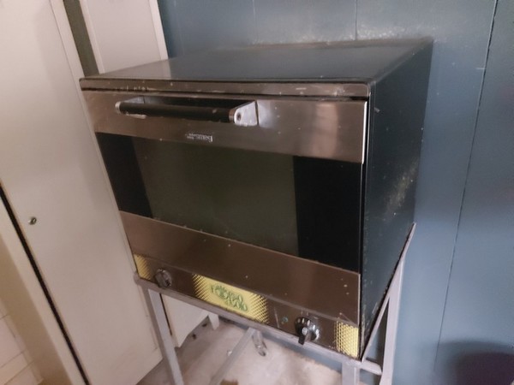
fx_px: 356
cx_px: 257
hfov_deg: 71.6
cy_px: 192
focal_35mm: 24
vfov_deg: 56.8
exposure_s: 1/10
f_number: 1.8
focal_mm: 5.23
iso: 2500
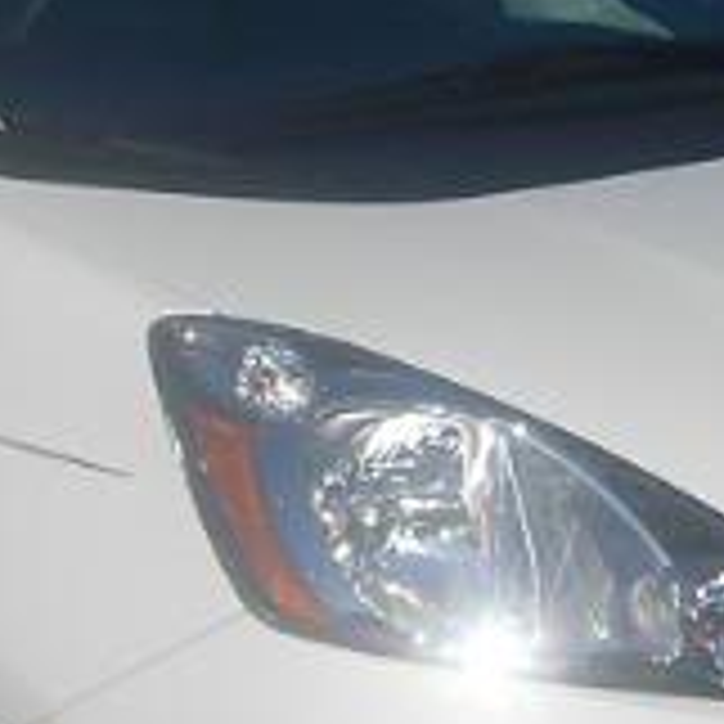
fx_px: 5040
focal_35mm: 213
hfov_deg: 8.2
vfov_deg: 8.2
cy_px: 279
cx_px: -81
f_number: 6.4
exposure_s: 1/460
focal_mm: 6.3
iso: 50
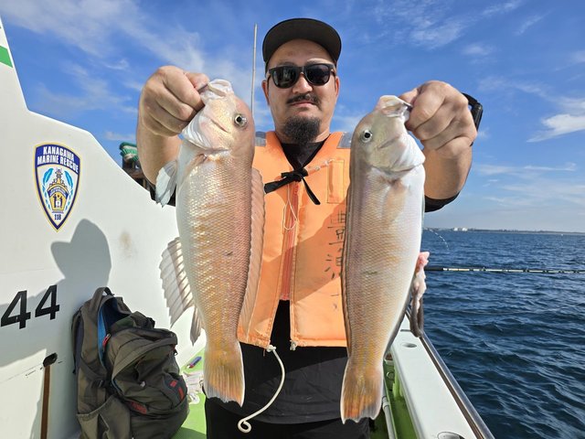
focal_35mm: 23
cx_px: 292
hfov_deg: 73.9
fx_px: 389
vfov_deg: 58.9
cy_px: 220
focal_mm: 6.3
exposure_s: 1/952
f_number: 1.7
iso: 12
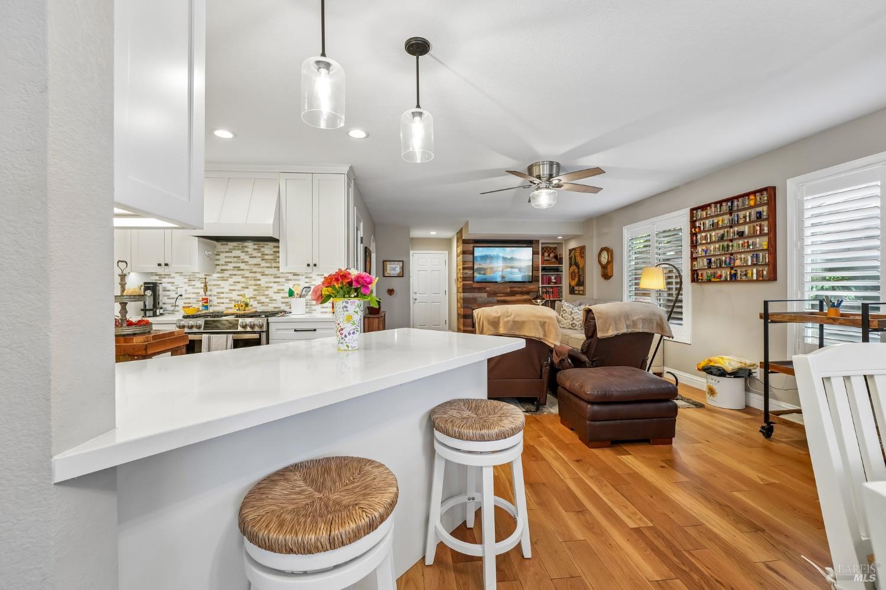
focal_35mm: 14
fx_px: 344
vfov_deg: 81.2
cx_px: 443
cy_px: 295
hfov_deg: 104.3
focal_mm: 14
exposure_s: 1/25
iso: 640
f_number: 8
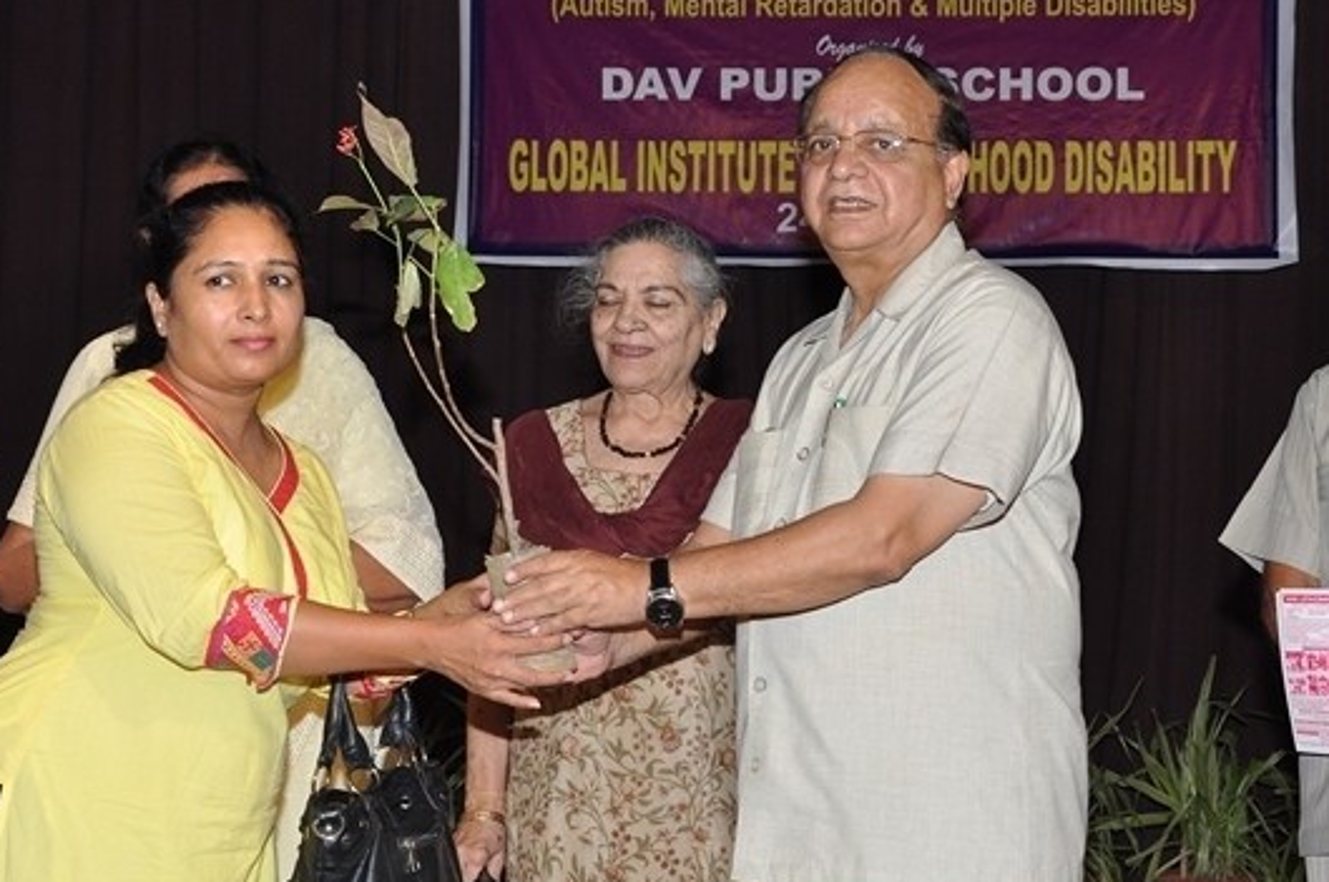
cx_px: 766
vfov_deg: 20.0
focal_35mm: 68
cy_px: 411
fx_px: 2506
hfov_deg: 29.7
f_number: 6.3
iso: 400
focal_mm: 30
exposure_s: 1/125
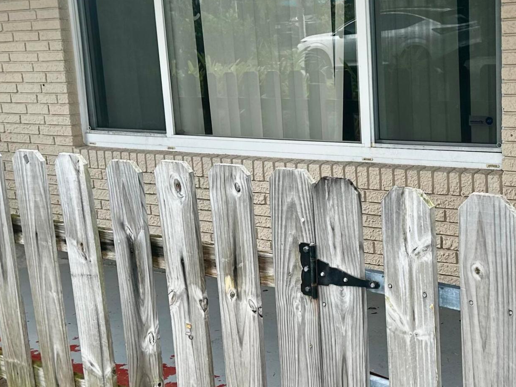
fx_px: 909
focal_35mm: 61
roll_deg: +3.2
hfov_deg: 31.5
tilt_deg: -11.5
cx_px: 332
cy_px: 203
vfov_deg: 24.0
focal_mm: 5.7
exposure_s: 1/413
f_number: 1.5
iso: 50
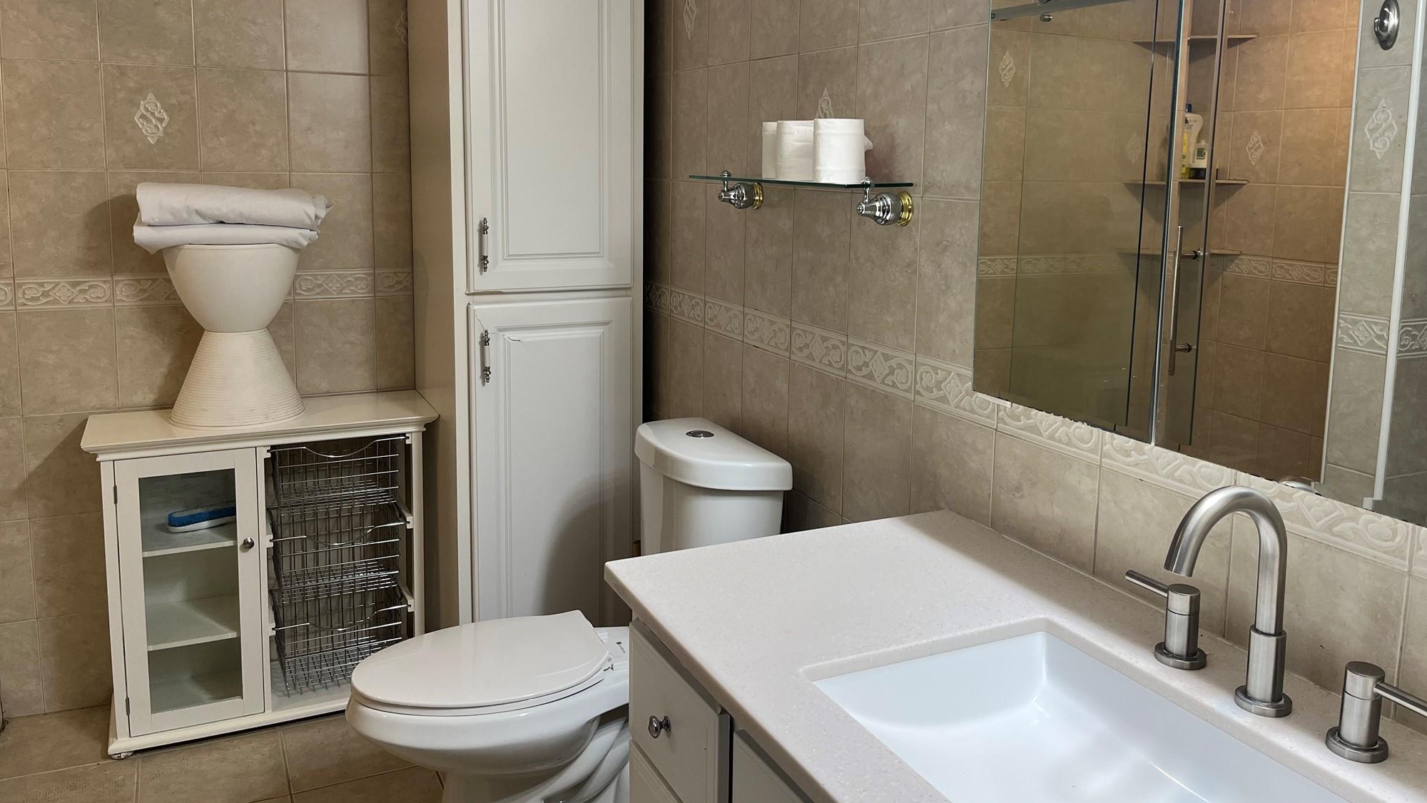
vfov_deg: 39.8
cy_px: 285
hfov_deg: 66.1
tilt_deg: -7.6
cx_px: 724
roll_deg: -0.9
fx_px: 1097
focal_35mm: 29
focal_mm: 5.1
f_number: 1.6
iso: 80
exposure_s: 1/120
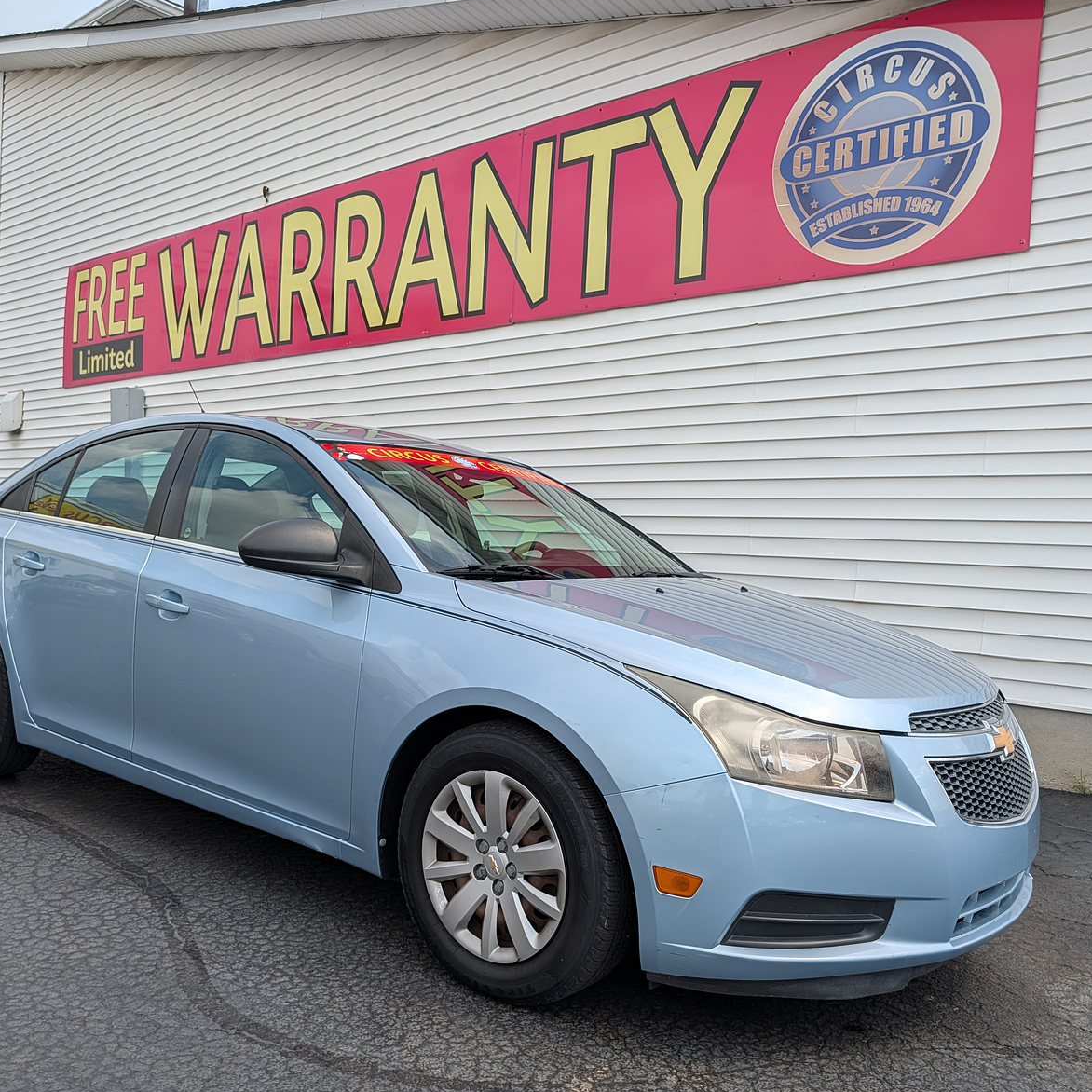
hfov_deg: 55.6
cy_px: 546
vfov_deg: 55.6
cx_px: 521
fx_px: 1035
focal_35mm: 29
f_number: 1.68
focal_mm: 6.9
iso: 19
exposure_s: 1/876
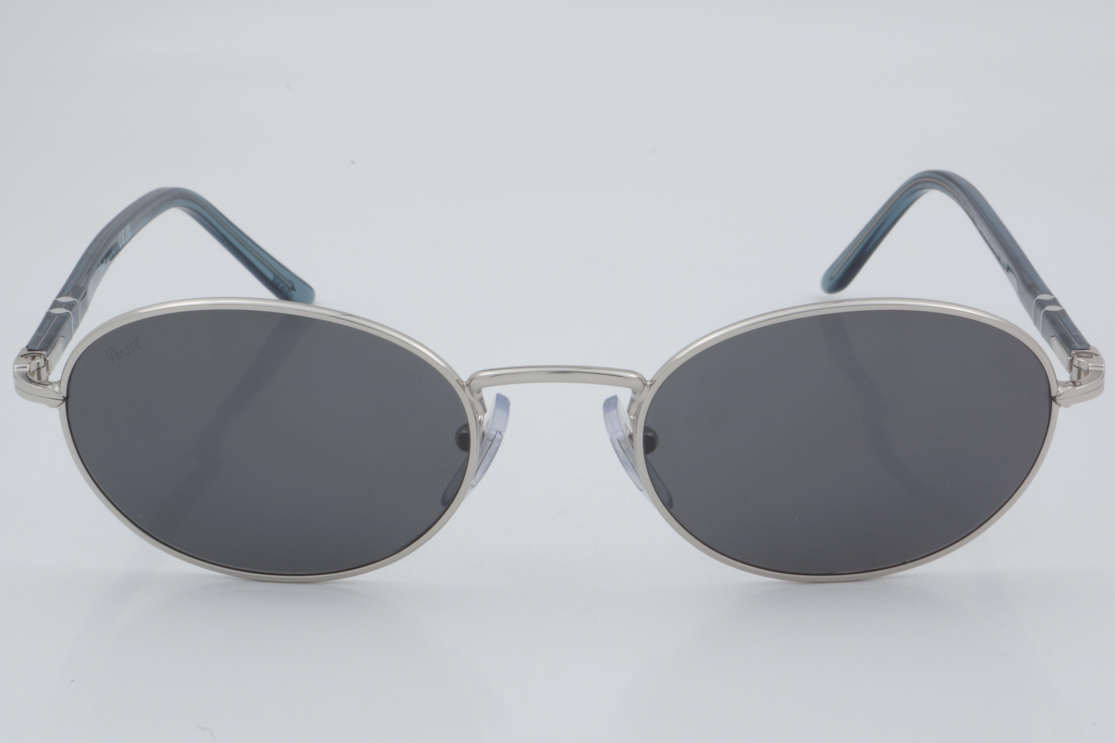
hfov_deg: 27.0
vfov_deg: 18.2
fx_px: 2323
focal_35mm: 75
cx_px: 558
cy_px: 372
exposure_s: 1/3
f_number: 32
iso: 100
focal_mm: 50
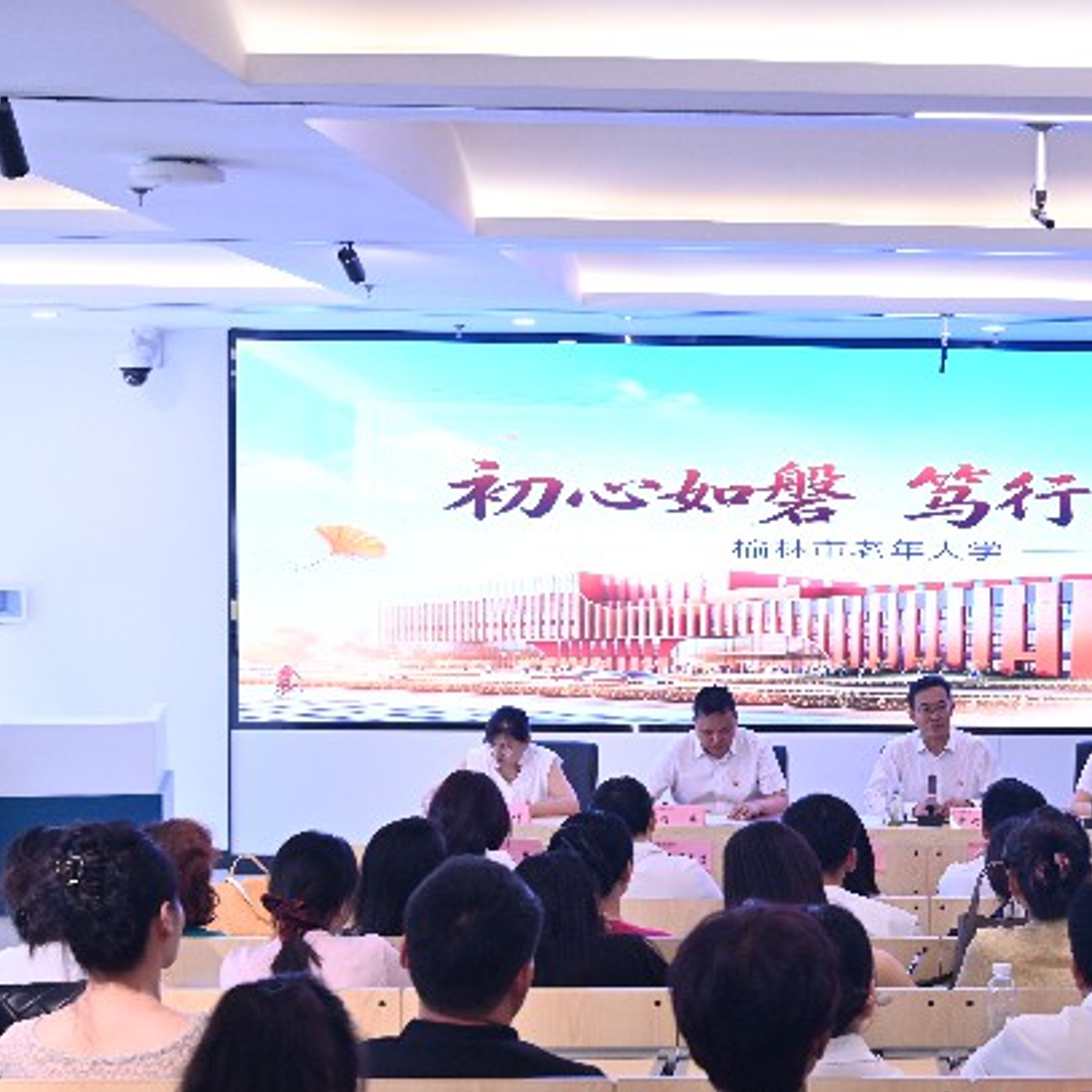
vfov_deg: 27.3
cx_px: 990
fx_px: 2251
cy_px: 588
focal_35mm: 63
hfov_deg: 26.3
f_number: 5.6
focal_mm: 29.5
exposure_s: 1/50
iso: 640
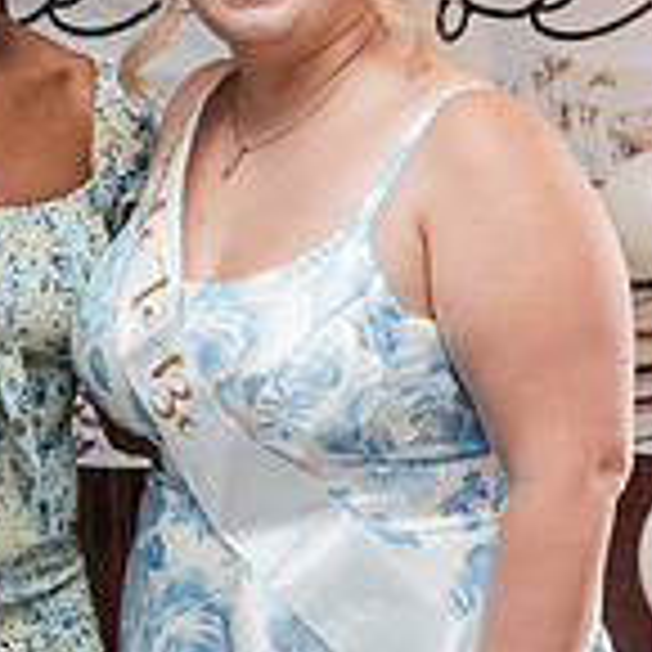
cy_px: 301
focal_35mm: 124
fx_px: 2642
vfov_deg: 14.1
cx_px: 103
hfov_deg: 14.0
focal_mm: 47
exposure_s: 1/250
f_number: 4
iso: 2000
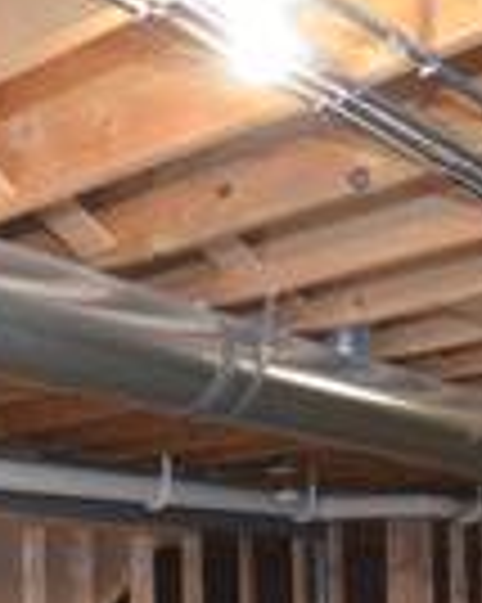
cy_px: 720
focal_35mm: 67
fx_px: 1196
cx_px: 81
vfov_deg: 25.5
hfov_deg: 22.4
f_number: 4
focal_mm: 10
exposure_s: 1/50
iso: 800
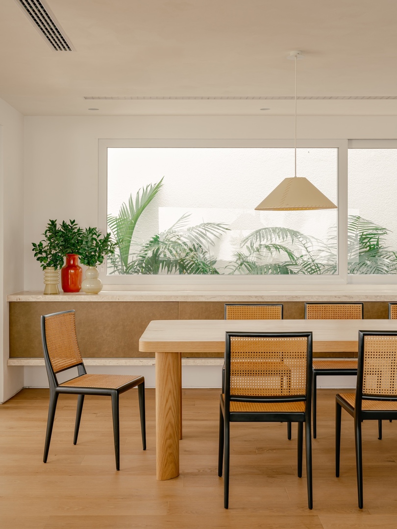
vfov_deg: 42.1
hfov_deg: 32.2
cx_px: 198
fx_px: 688
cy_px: 264
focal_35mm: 45
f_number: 9
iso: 200
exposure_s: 1/8
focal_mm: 57.5
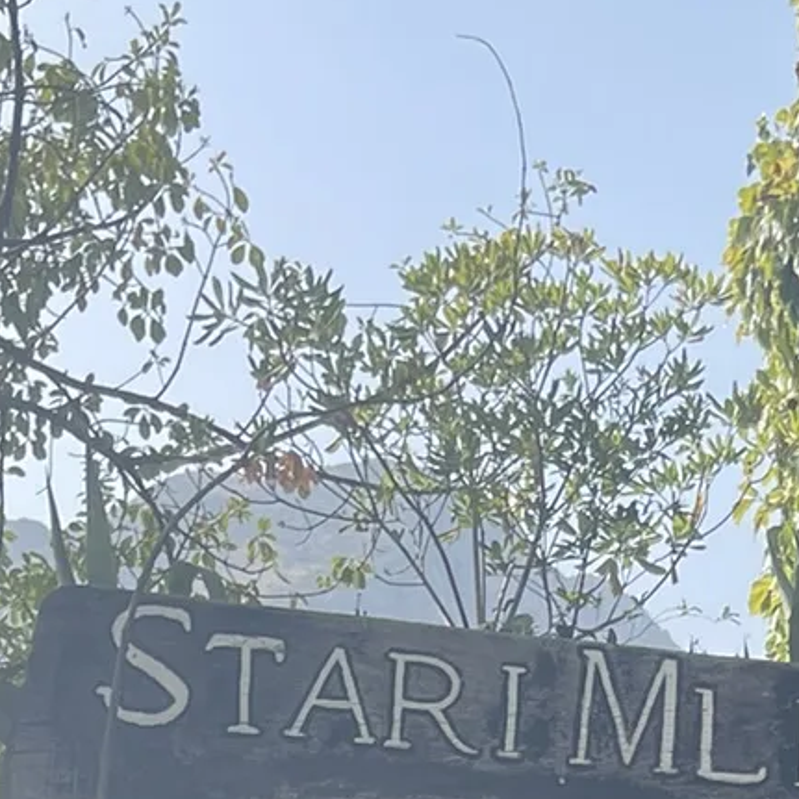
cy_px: 1685
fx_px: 2742
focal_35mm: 105
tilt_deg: -4.5
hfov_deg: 16.4
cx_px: 673
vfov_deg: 13.7
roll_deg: -2.1
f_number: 1.6
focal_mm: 5.1
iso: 32
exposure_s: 1/1175
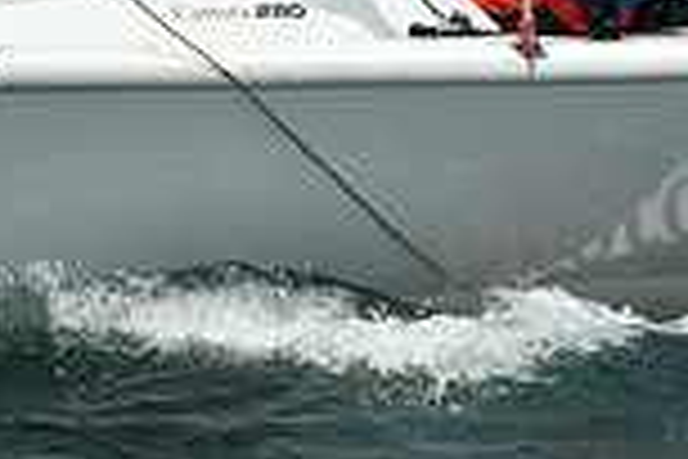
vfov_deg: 4.4
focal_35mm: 310
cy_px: 16
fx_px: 5924
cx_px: 202
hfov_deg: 6.6
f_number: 9
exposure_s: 1/1250
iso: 320
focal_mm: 82
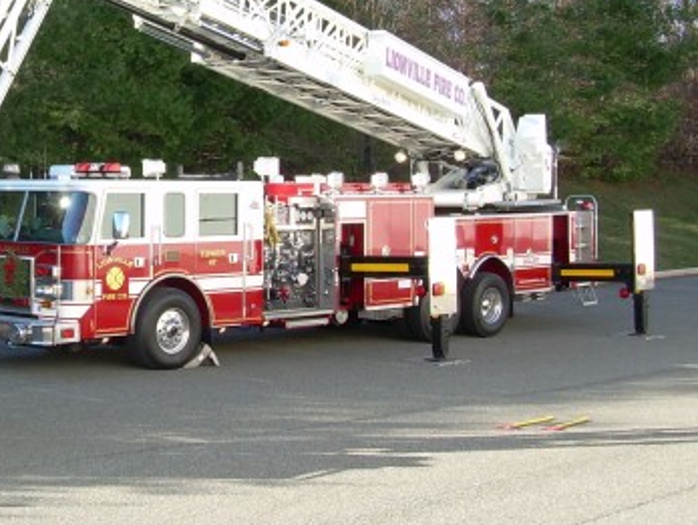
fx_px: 1413
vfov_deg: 20.8
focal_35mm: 70
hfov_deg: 27.1
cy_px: 101
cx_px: 121
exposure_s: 1/115
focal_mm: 6.3
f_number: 4.6
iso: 50
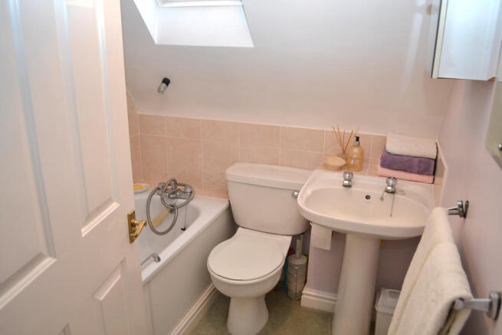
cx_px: 251
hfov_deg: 67.4
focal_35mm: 27
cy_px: 168
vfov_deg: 48.0
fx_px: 377
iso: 640
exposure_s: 1/60
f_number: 3.5
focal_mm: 18
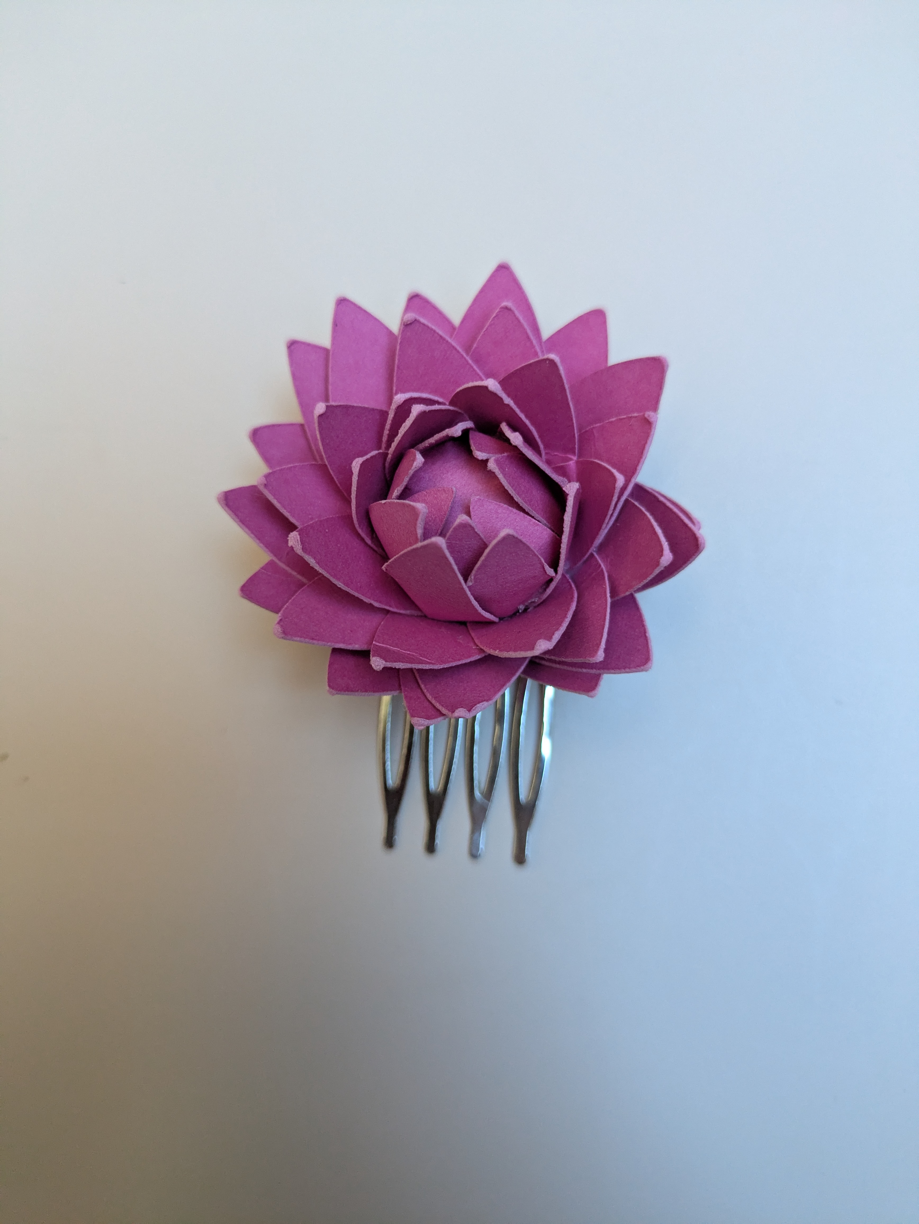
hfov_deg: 54.9
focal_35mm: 25
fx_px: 884
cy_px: 612
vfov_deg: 69.4
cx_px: 460
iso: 555
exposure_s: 1/100
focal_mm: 5.43
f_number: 1.89
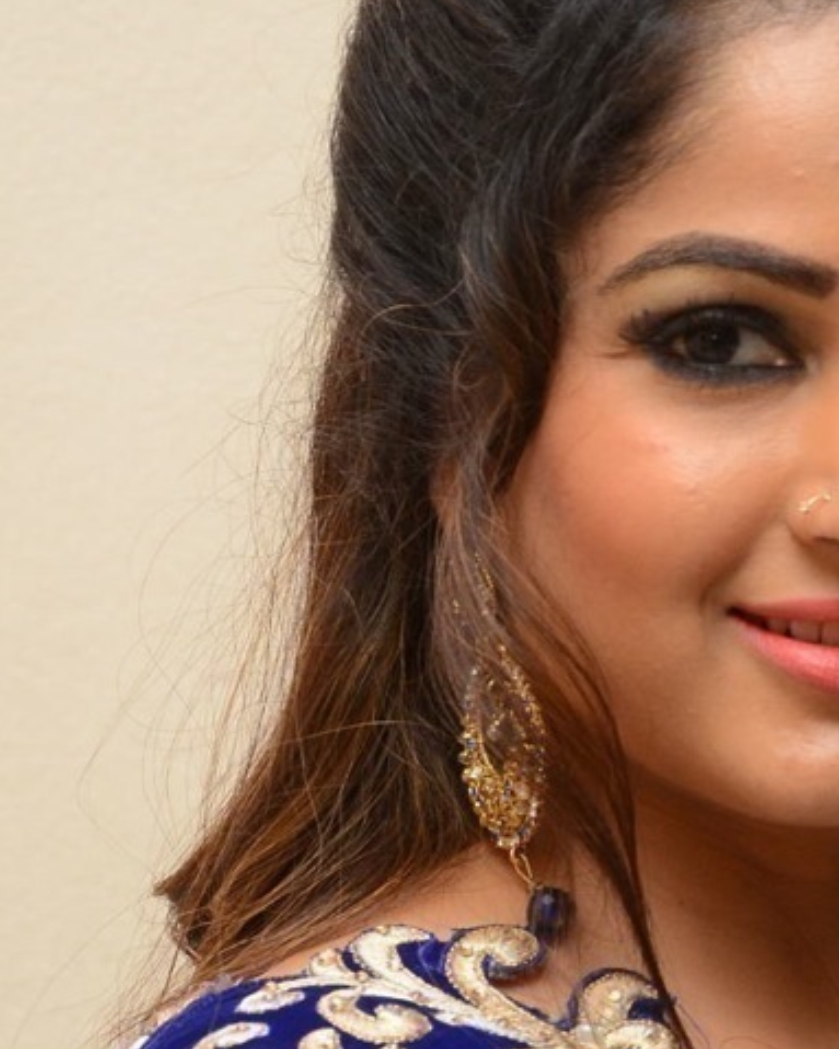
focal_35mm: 220
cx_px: 699
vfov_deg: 8.8
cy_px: 792
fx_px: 6831
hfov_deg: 7.0
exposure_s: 1/100
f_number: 6.3
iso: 1000
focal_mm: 62
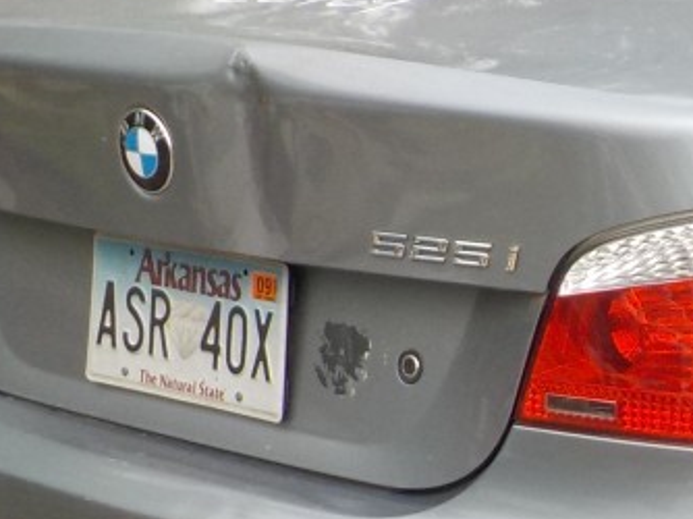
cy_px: 367
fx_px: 2301
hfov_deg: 16.3
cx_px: 890
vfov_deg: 12.8
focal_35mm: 115
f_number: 3.3
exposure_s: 1/320
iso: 125
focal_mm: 4.1
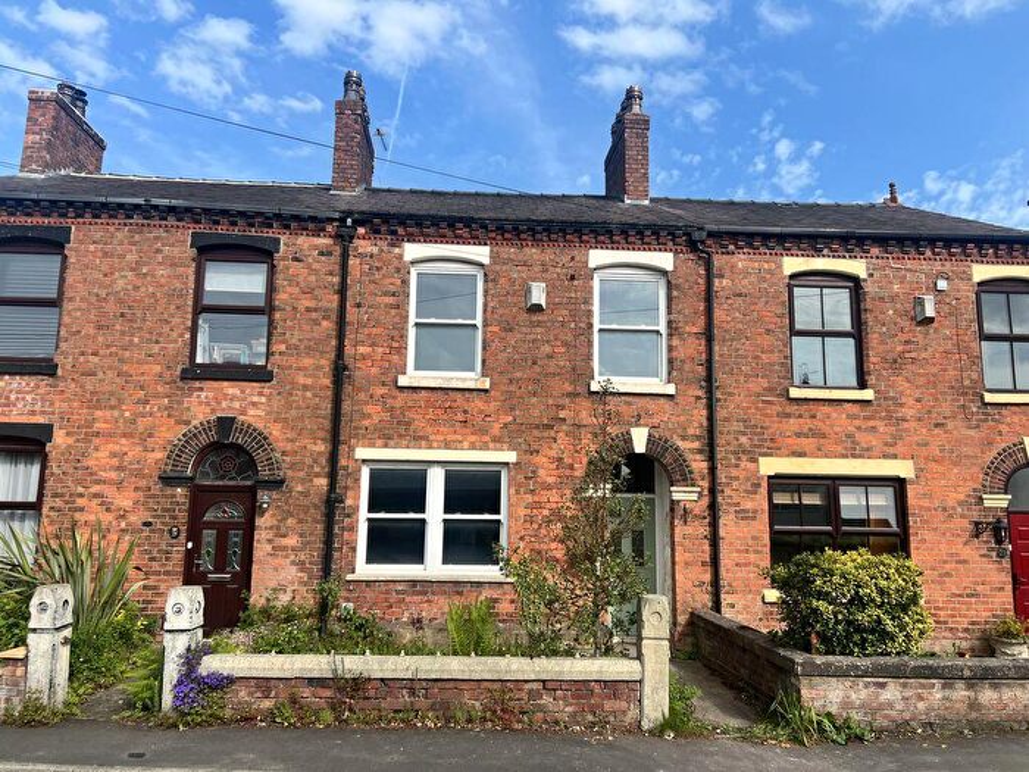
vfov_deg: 53.1
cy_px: 386
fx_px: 773
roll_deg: -1.0
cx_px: 514
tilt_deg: +8.1
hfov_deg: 67.3
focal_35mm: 26
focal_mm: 5.7
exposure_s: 1/2994
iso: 50
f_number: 1.5
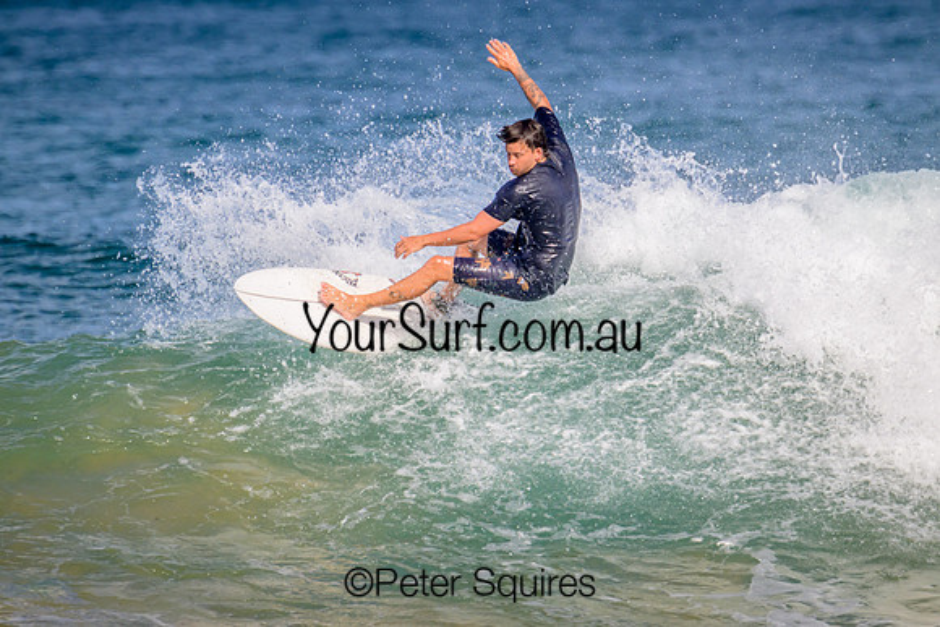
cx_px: 483
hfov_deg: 2.5
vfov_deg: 1.7
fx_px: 21480
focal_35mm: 823
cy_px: 322
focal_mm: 800
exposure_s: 1/2000
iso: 560
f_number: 11
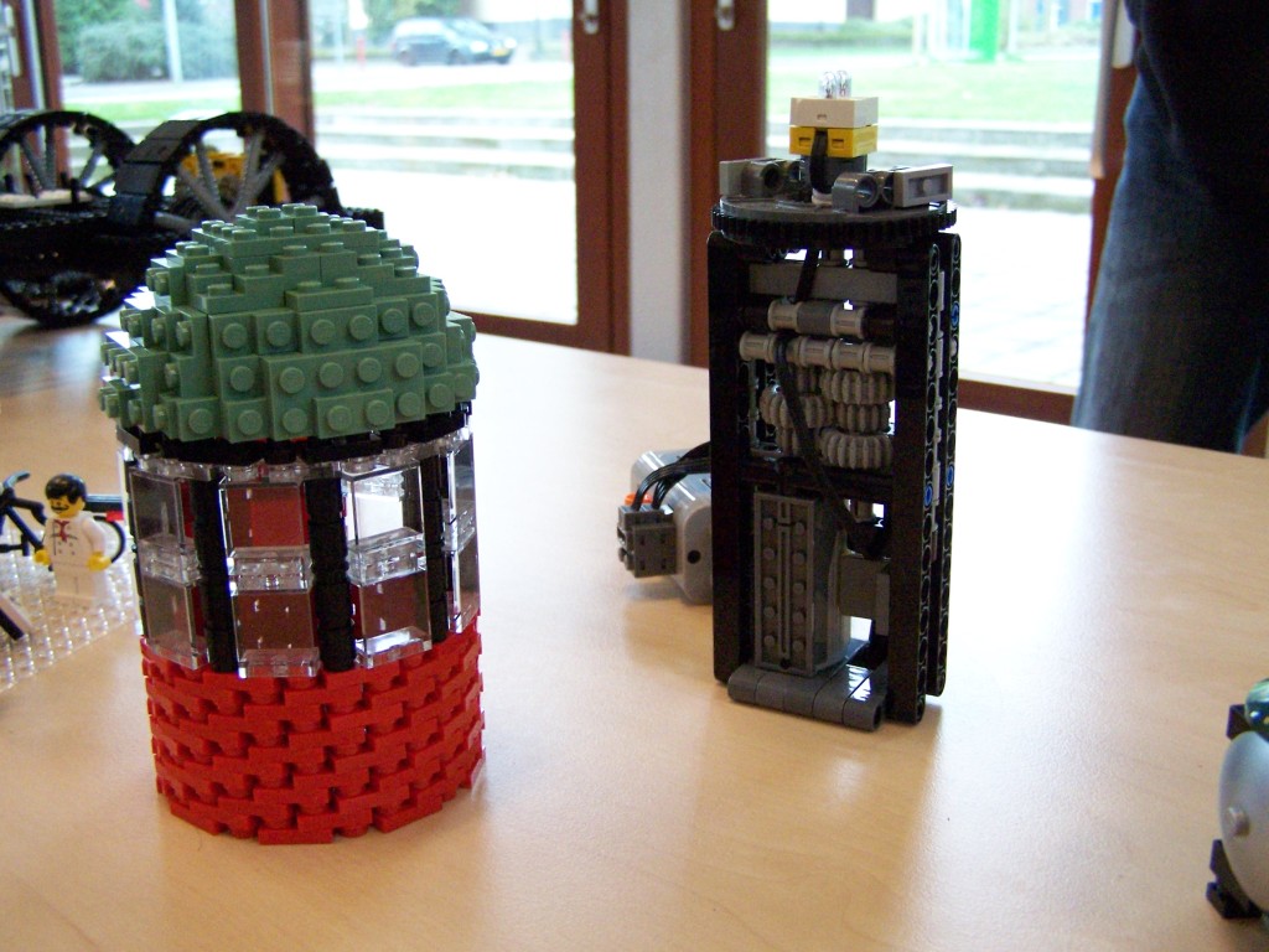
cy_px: 476
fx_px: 1393
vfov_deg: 37.7
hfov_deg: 49.0
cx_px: 634
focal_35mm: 38
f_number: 2.8
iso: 400
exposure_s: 1/125
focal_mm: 6.3
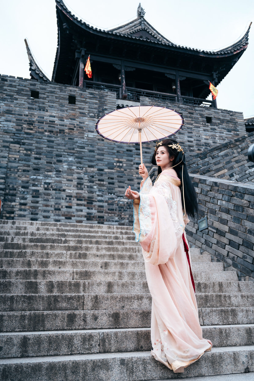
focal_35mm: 34
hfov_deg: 38.9
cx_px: 127
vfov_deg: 55.8
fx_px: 360
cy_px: 190
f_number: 4
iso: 800
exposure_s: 1/1000
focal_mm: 34
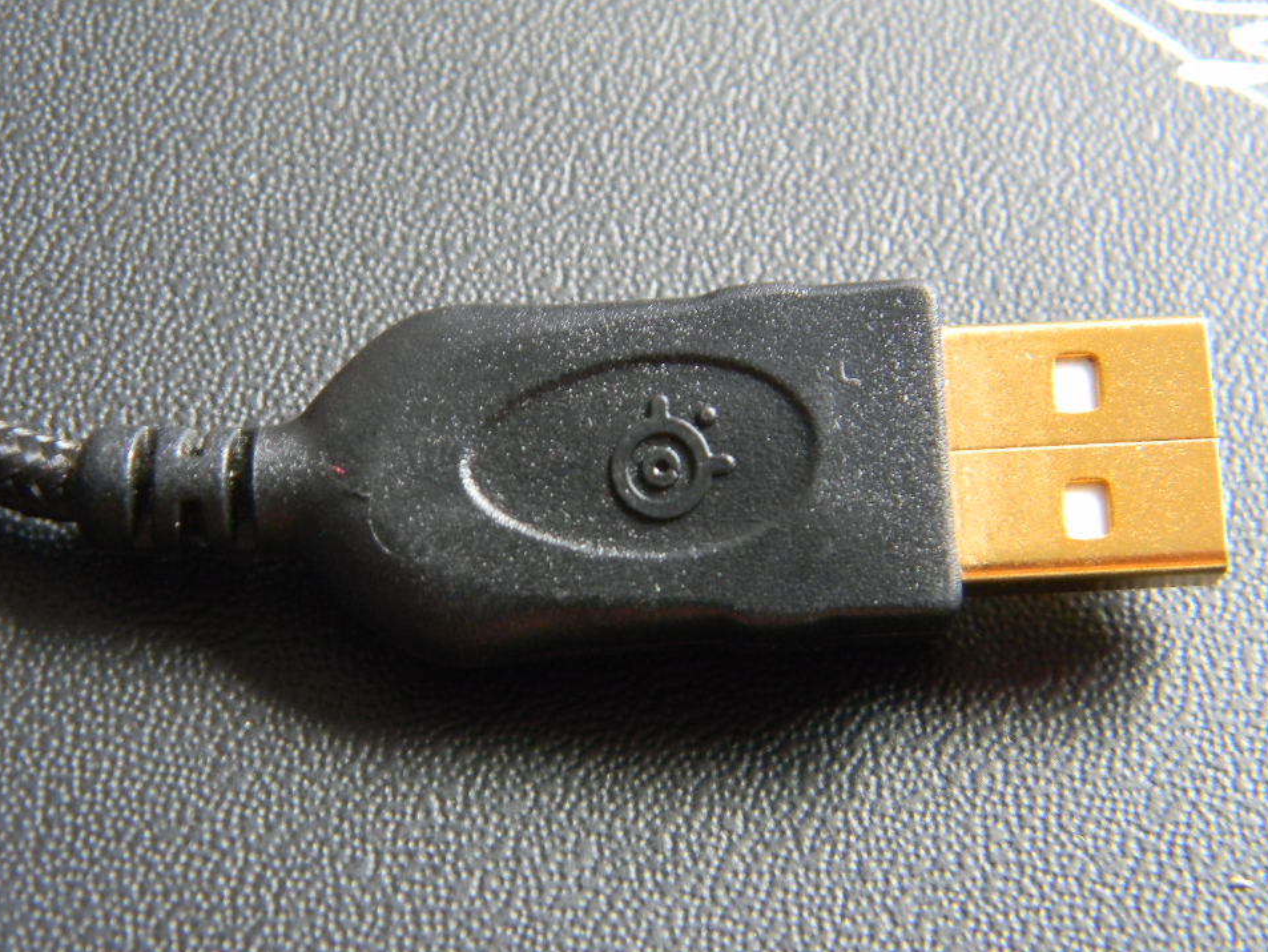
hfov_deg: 27.0
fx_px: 2638
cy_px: 457
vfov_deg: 20.4
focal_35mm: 72
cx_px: 647
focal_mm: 12.2
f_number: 4.3
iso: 349
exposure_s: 1/30
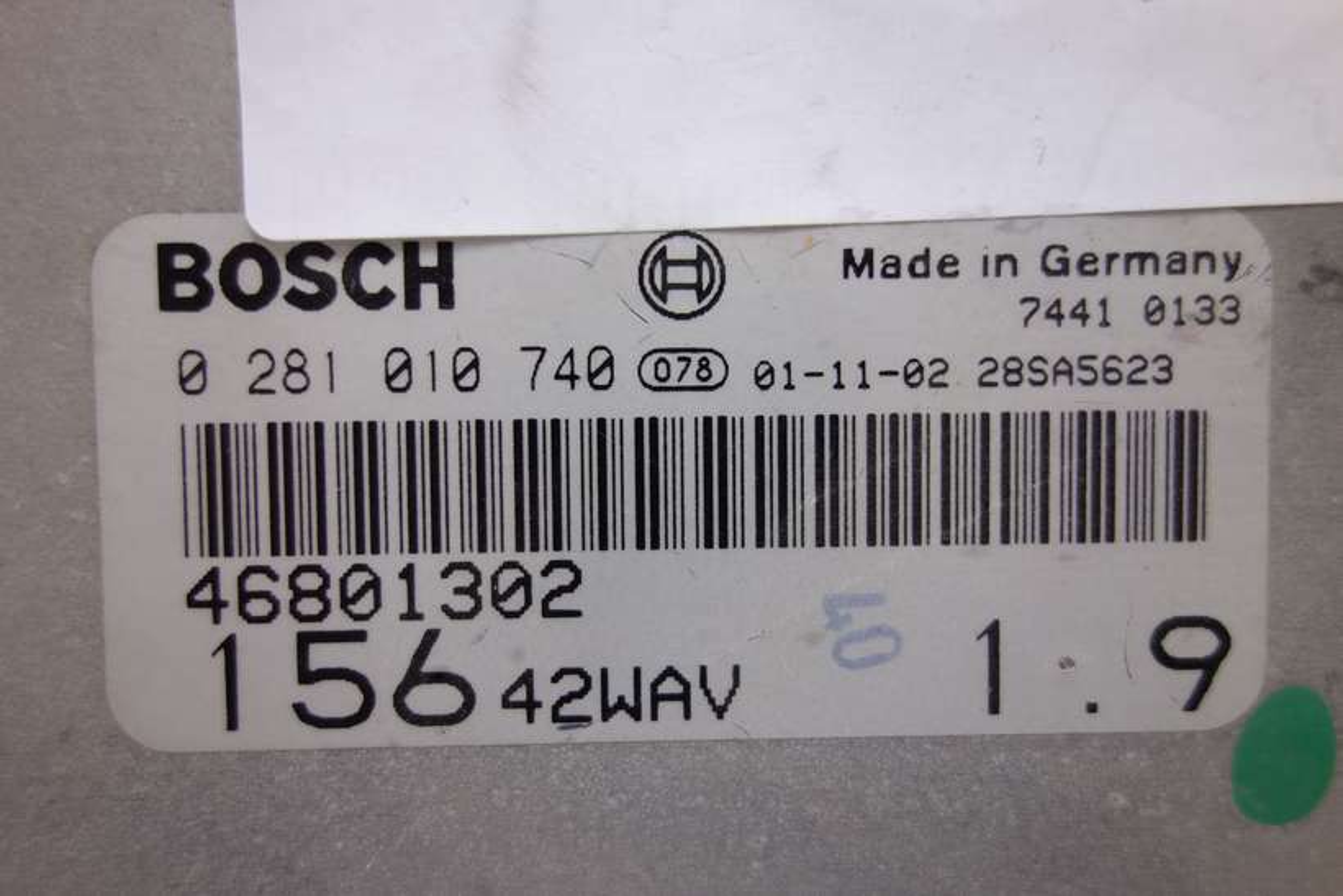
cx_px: 672
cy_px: 448
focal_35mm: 28
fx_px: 1045
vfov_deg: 46.4
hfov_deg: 65.5
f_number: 2.5
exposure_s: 1/100
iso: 125
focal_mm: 10.4
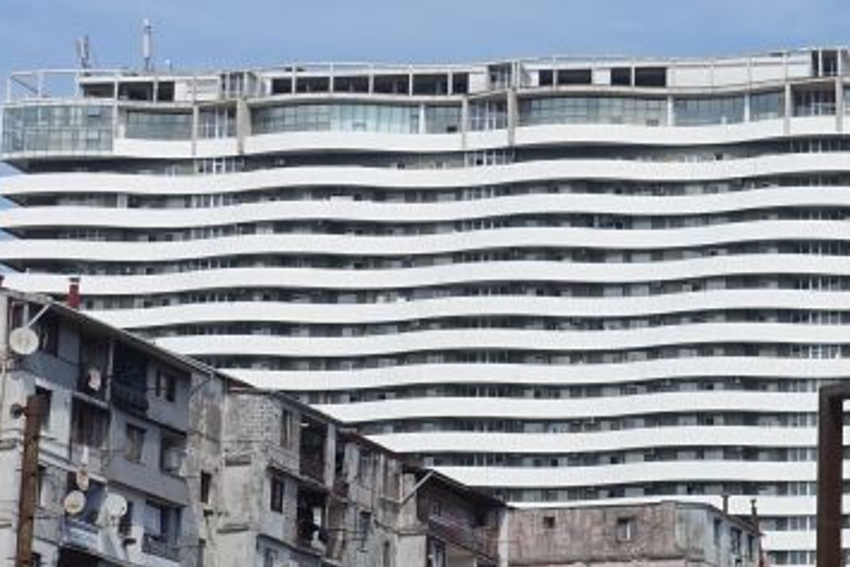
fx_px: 3000
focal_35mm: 127
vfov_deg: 10.8
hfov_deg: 15.4
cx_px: 1075
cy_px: 440
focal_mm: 12.06
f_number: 5.6
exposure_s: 1/640
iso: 125
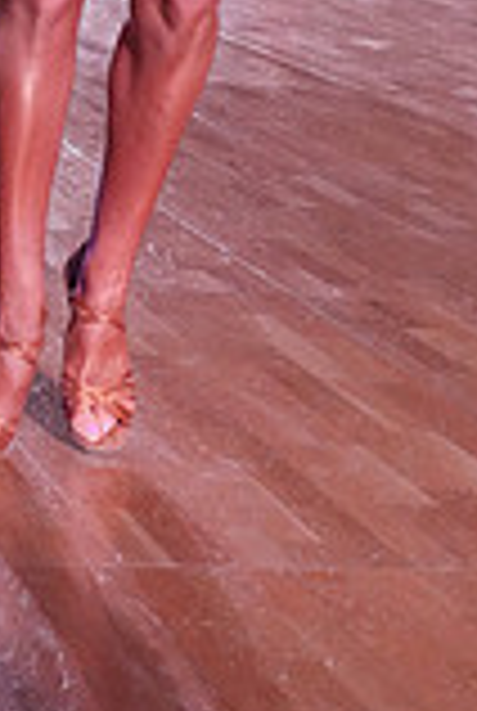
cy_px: -405
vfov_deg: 16.6
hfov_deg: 12.0
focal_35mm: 110
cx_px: -196
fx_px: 2177
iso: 6400
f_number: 5
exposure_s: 1/320
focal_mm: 30
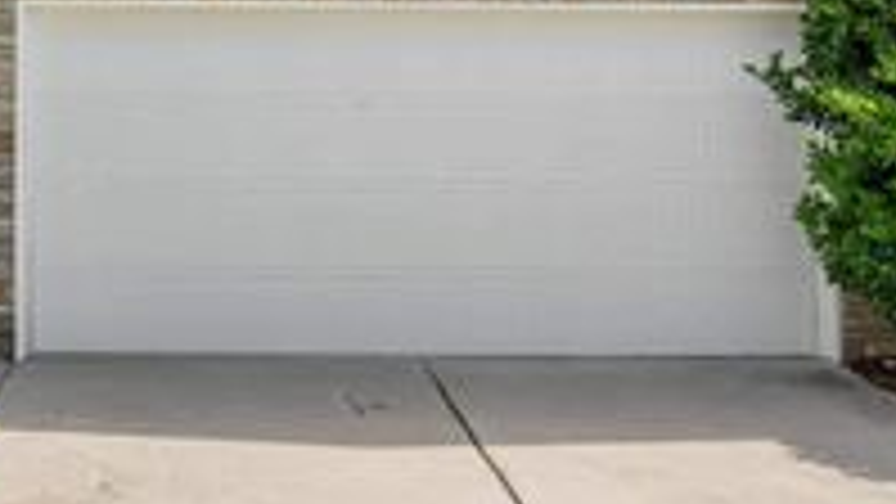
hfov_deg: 46.0
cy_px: -101
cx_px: 266
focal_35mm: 43
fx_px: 1029
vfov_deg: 24.9
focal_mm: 11
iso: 200
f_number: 4.5
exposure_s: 1/320
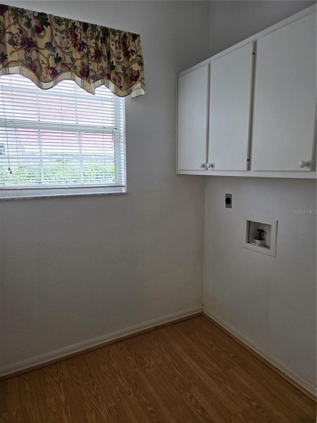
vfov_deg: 73.9
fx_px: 281
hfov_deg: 58.9
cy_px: 212
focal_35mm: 23
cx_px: 158
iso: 80
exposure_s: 1/180
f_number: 1.8
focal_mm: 5.4
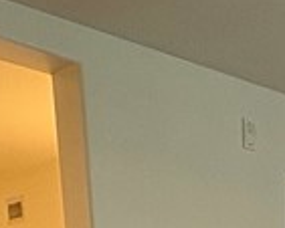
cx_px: 435
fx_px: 836
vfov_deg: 11.6
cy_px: 605
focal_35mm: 99
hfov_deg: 17.3
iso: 125
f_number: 2.2
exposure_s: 1/60
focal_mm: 2.22
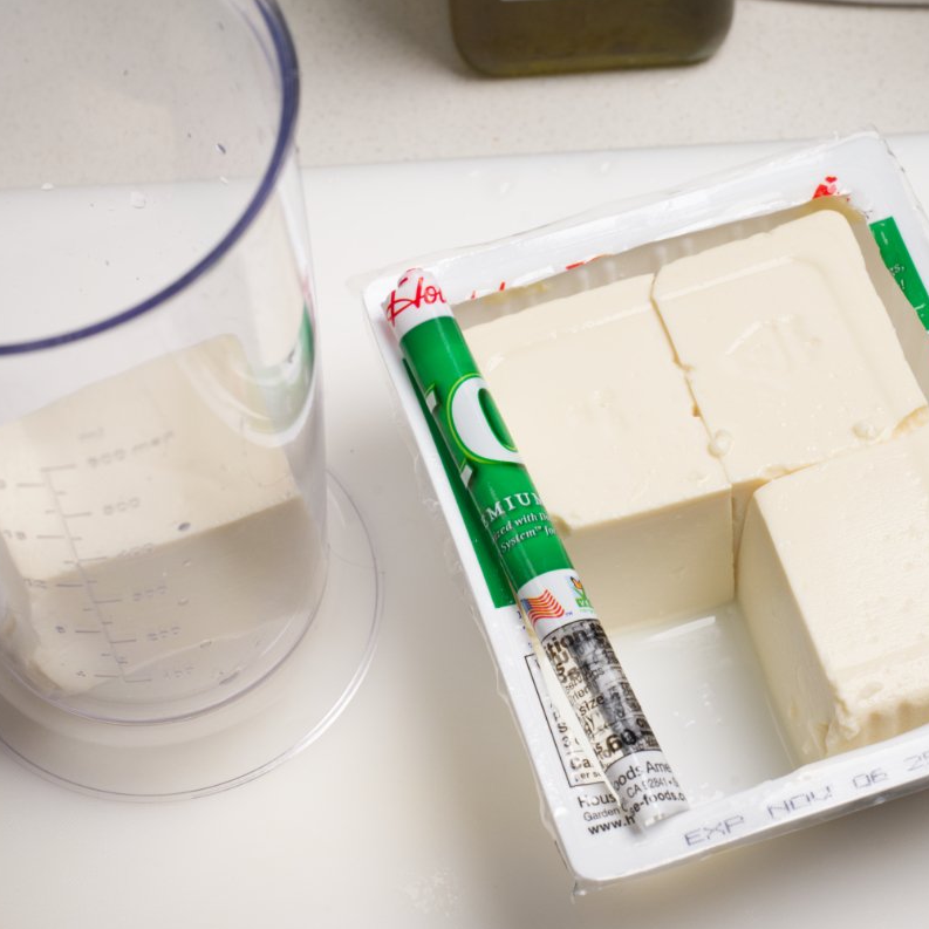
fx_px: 2733
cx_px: 538
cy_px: 463
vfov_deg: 19.3
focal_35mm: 90
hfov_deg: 19.3
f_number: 11
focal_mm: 70
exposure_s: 1/1250
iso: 1250
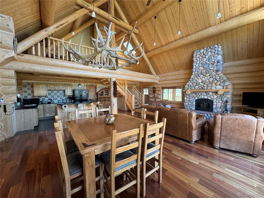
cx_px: 132
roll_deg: -0.2
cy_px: 99
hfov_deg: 102.1
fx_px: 107
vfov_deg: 85.7
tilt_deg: -4.2
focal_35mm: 14
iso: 160
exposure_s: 1/99
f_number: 2.2
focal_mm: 2.22
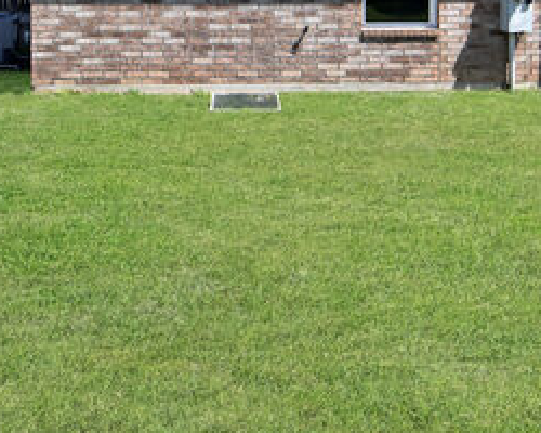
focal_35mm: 46
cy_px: -39
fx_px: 743
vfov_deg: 29.4
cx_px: 123
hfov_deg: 38.8
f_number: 7.1
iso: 100
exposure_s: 1/250
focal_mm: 11
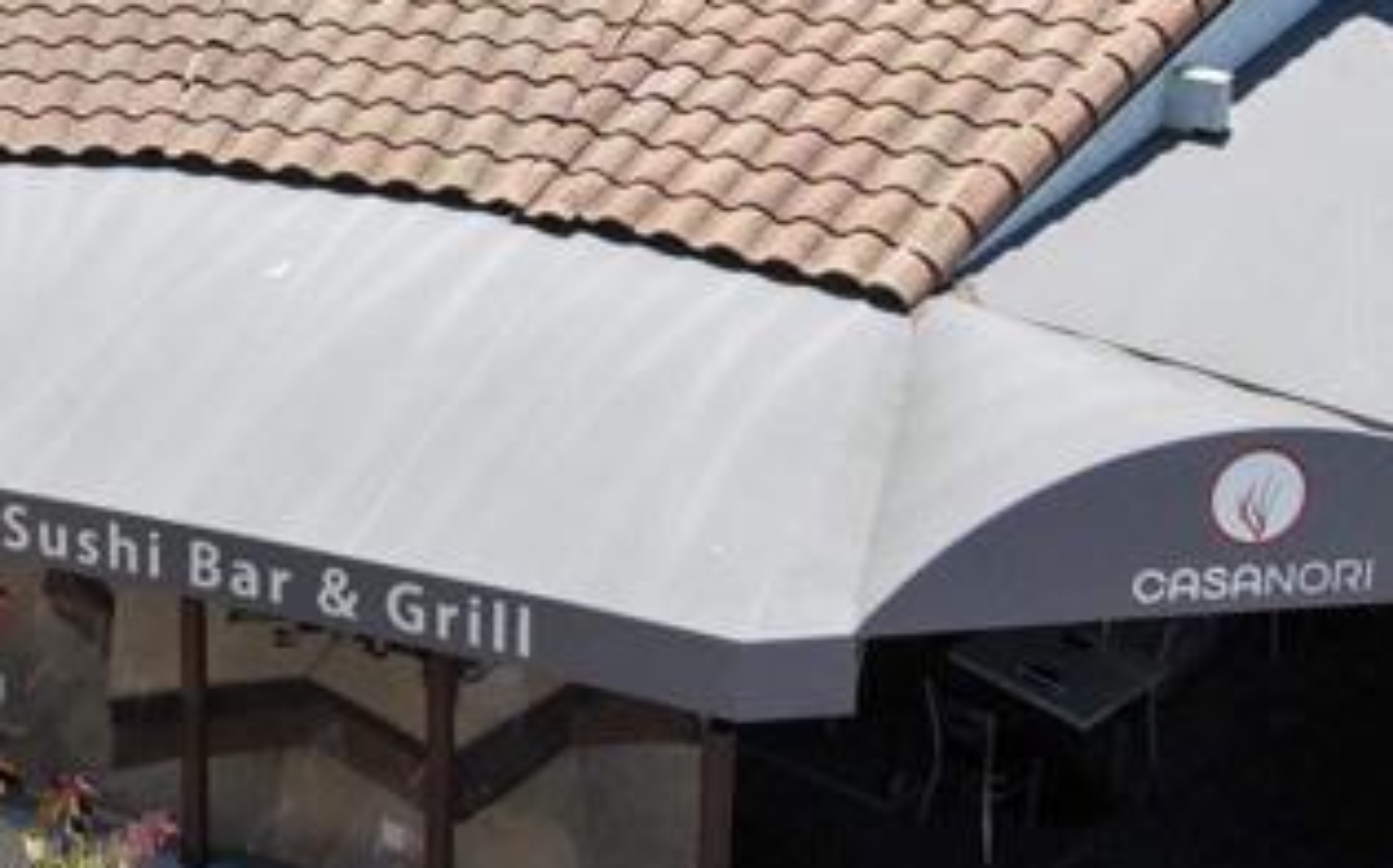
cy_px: -159
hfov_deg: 35.9
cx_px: 317
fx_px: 2087
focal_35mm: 55
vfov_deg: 21.9
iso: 280
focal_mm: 3.05
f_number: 2.2
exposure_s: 1/1500
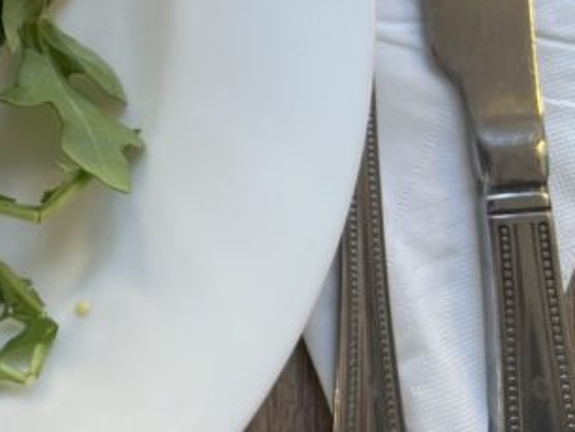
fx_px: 1446
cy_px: -4
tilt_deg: -83.8
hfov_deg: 20.4
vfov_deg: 16.6
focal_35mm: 87
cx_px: -192
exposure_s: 1/100
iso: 40
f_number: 1.5
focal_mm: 5.7
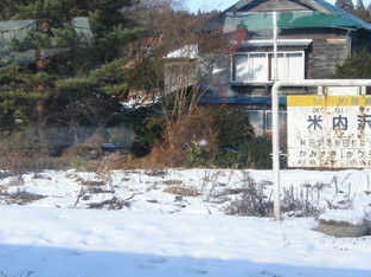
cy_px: 147
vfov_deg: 26.0
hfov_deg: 34.1
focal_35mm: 56
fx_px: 599
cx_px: 241
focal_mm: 7.5
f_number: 4.8
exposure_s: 1/237
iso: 64
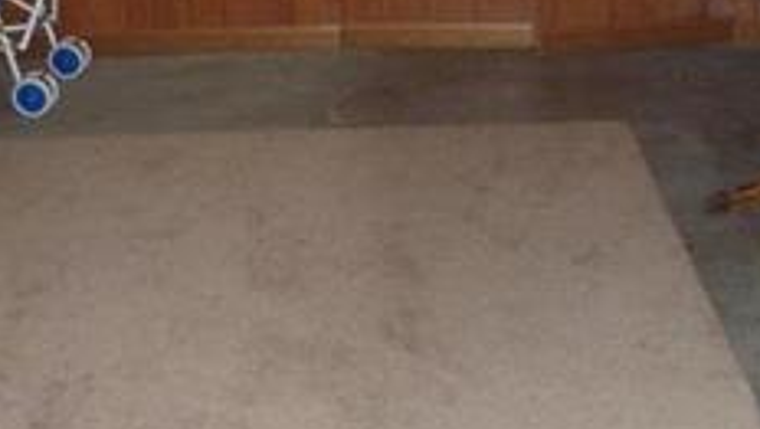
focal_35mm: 75
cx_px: 567
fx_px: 1513
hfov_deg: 27.8
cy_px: -75
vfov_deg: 15.6
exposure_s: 1/30
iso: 400
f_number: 3.3
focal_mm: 4.1
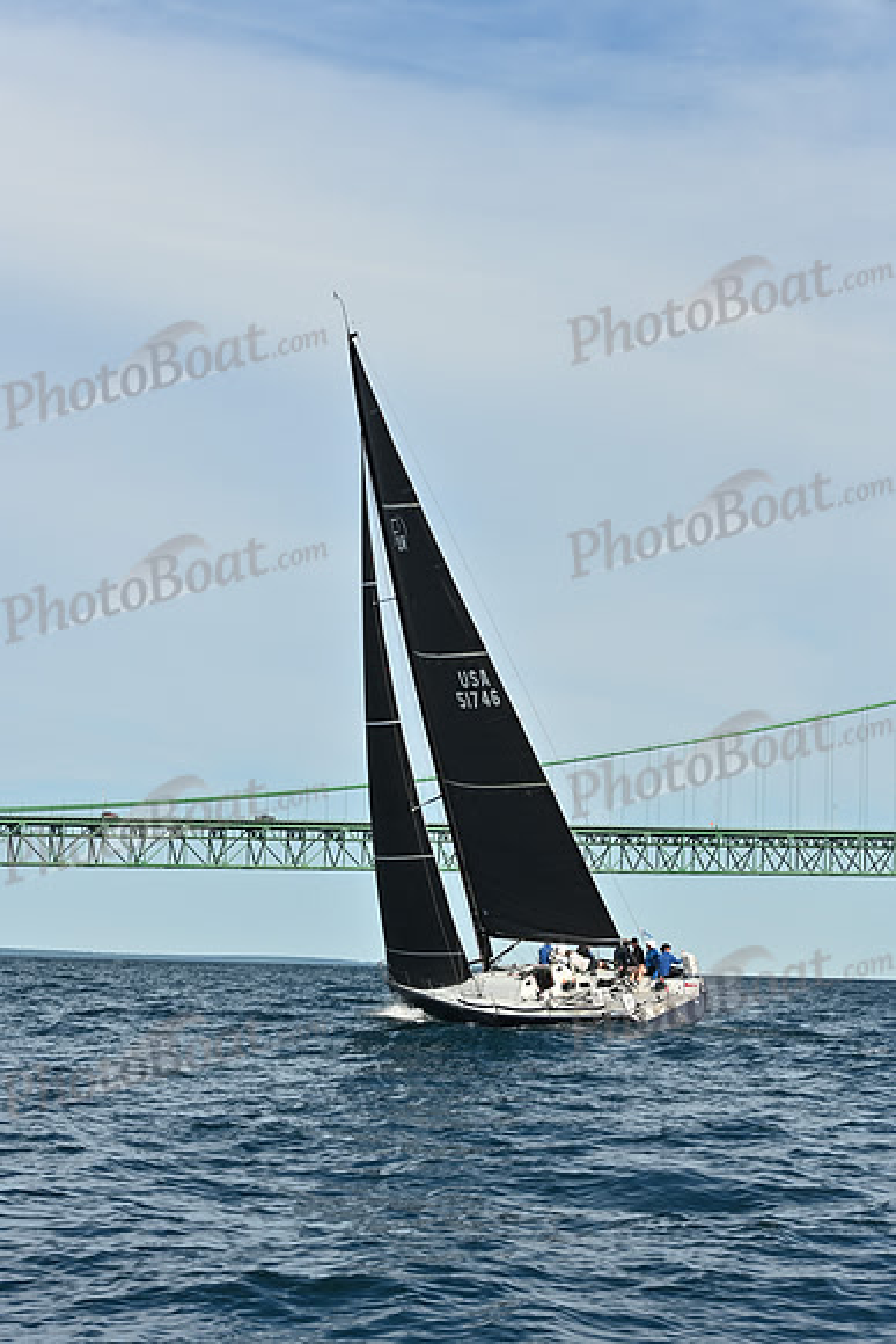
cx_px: 448
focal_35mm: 78
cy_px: 672
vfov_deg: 26.0
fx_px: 2910
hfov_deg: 17.5
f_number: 9
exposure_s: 1/1000
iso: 320
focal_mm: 78
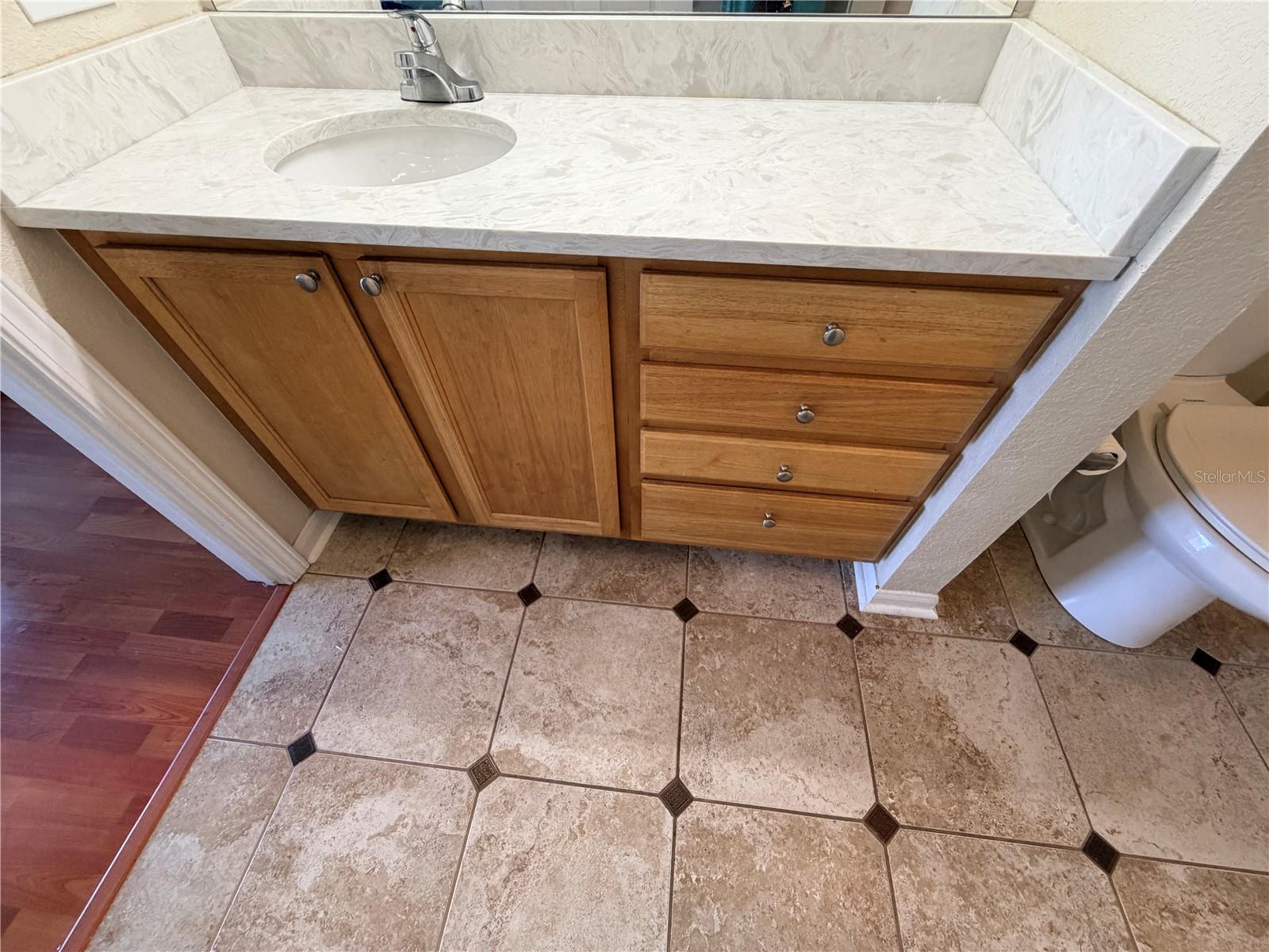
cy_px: 476
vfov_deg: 85.7
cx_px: 634
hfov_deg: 102.1
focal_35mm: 14
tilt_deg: -51.0
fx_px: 513
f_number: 2.2
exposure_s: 1/120
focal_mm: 2.22
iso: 250
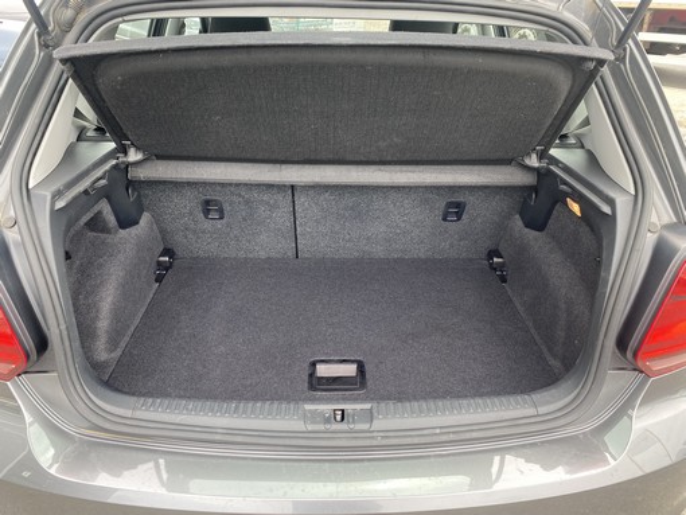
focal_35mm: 26
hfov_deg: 67.3
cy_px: 258
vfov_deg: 53.1
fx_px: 515
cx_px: 343
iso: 40
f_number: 1.8
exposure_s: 1/121
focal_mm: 4.25
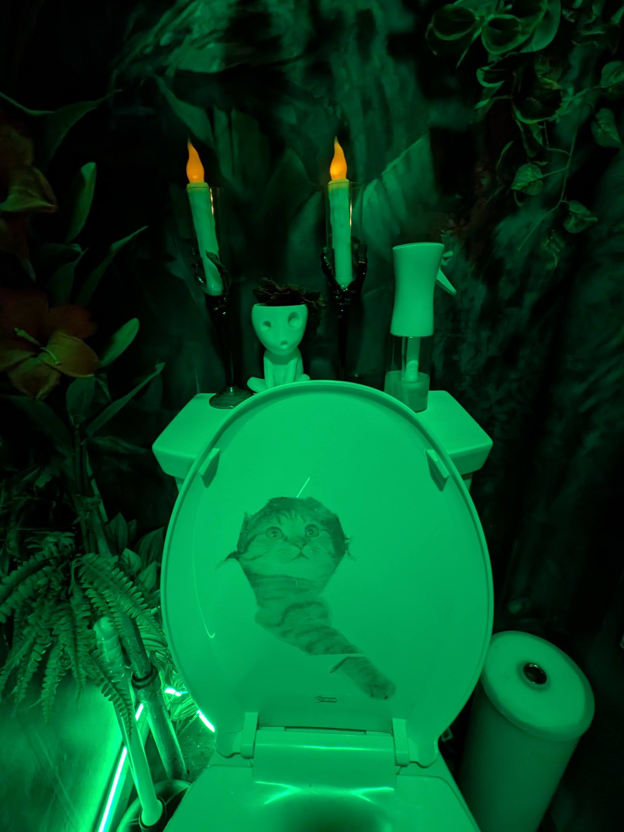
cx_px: 312
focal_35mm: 16
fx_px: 385
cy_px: 416
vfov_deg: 94.5
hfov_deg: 78.1
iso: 817
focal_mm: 2.35
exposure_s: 1/25.7
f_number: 2.2
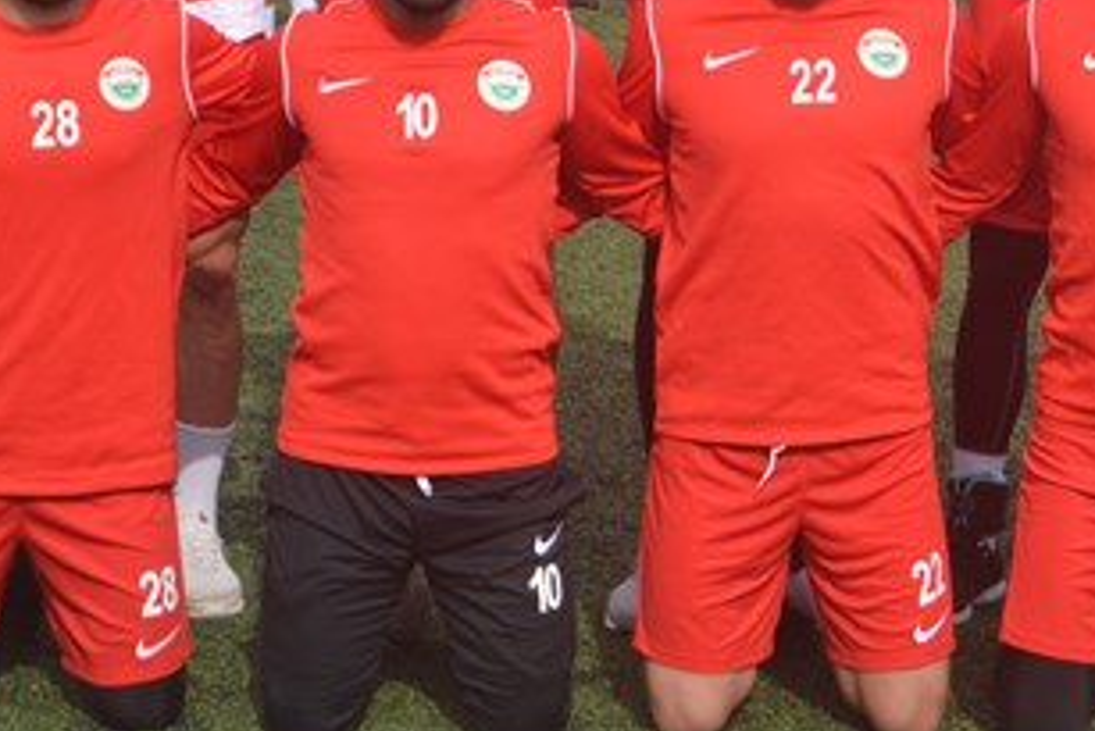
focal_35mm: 125
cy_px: 2
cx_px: 835
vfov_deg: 10.9
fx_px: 3804
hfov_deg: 16.3
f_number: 6.3
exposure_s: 1/1600
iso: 400
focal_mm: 32
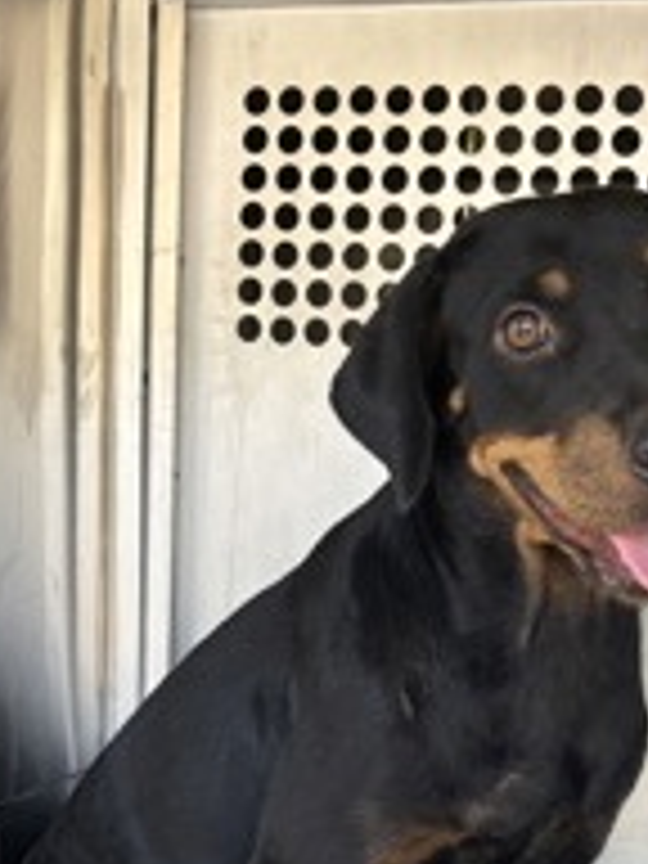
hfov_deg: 25.5
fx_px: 1423
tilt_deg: -13.5
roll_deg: -3.0
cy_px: 698
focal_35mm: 57
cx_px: 425
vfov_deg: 32.8
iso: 125
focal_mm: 5.96
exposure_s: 1/118
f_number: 1.6
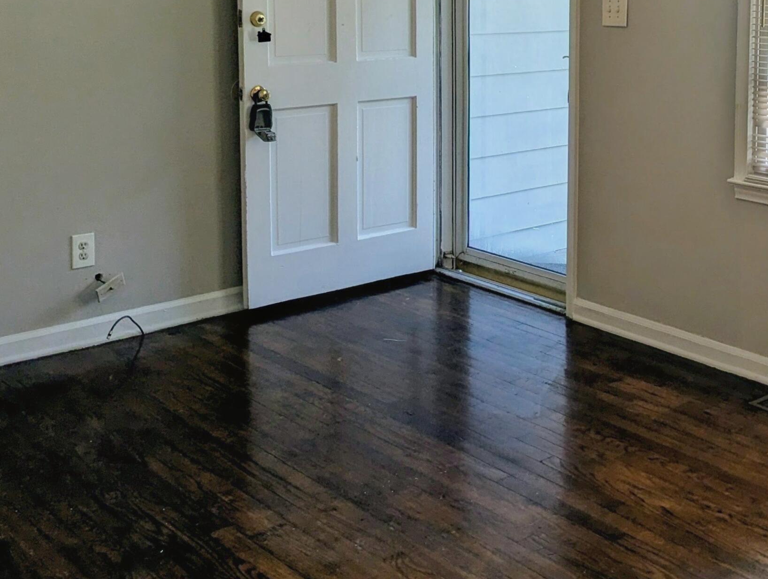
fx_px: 978
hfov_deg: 39.9
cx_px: 682
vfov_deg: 32.0
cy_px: 110
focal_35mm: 44
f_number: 1.85
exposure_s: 1/76
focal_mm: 6.81
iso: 36
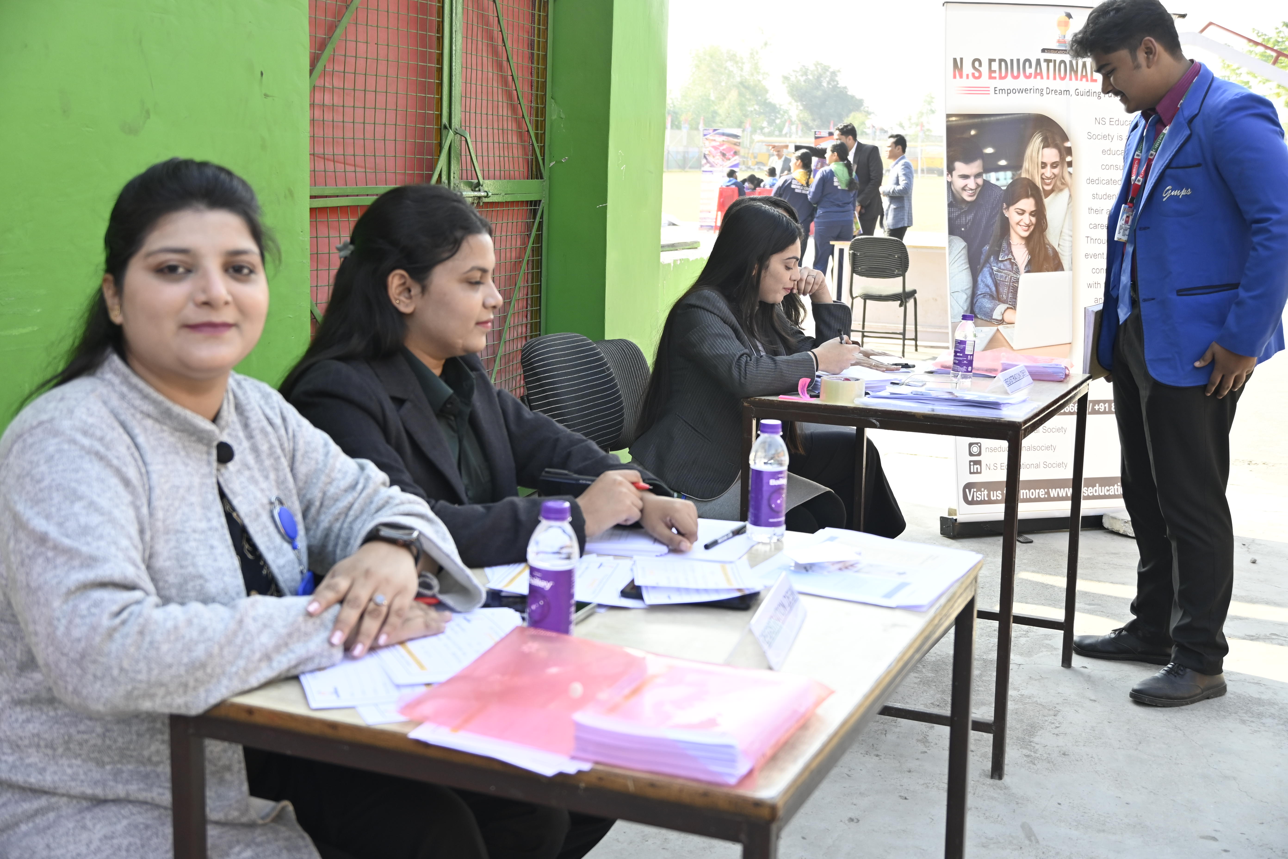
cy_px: 430
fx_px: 1529
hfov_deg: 45.7
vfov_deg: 31.4
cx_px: 644
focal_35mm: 43
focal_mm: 28.5
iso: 220
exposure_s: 1/250
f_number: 4
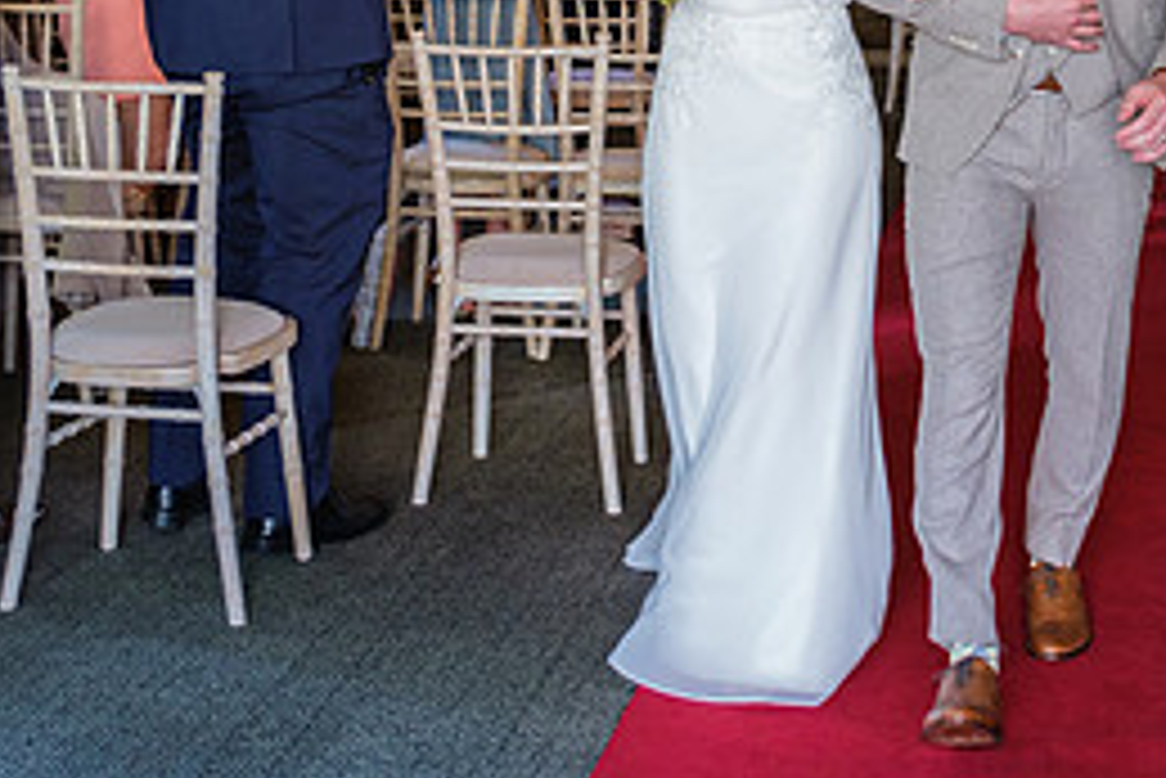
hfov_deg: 24.8
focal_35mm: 81
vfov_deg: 16.4
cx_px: 860
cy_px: -79
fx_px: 2625
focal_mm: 22.7
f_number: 2.8
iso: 1250
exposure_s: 1/160
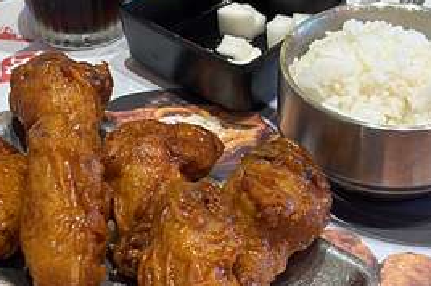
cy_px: 87
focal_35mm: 97
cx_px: 216
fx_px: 1160
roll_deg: +1.1
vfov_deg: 14.0
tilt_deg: -36.1
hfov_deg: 21.1
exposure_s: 1/50
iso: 50
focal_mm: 5.96
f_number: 1.6
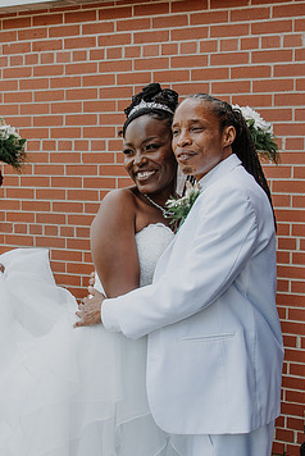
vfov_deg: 33.9
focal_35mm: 59
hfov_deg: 22.9
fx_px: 748
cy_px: 229
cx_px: 91
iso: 400
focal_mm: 28
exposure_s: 1/200
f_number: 7.1
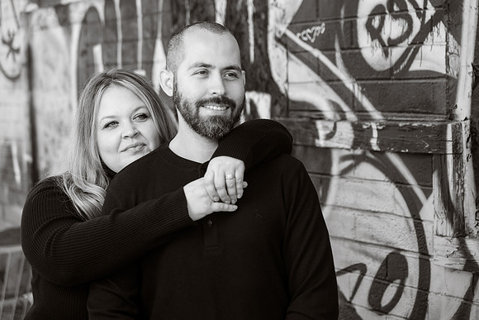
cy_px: 160
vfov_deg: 16.1
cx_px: 240
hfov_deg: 23.9
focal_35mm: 85
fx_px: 1131
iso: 50
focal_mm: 85
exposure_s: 1/60
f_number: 4
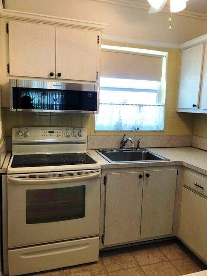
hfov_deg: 49.7
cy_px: 138
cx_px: 104
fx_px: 223
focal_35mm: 28
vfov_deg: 63.4
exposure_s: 1/30
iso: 25
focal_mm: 3.99
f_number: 1.8
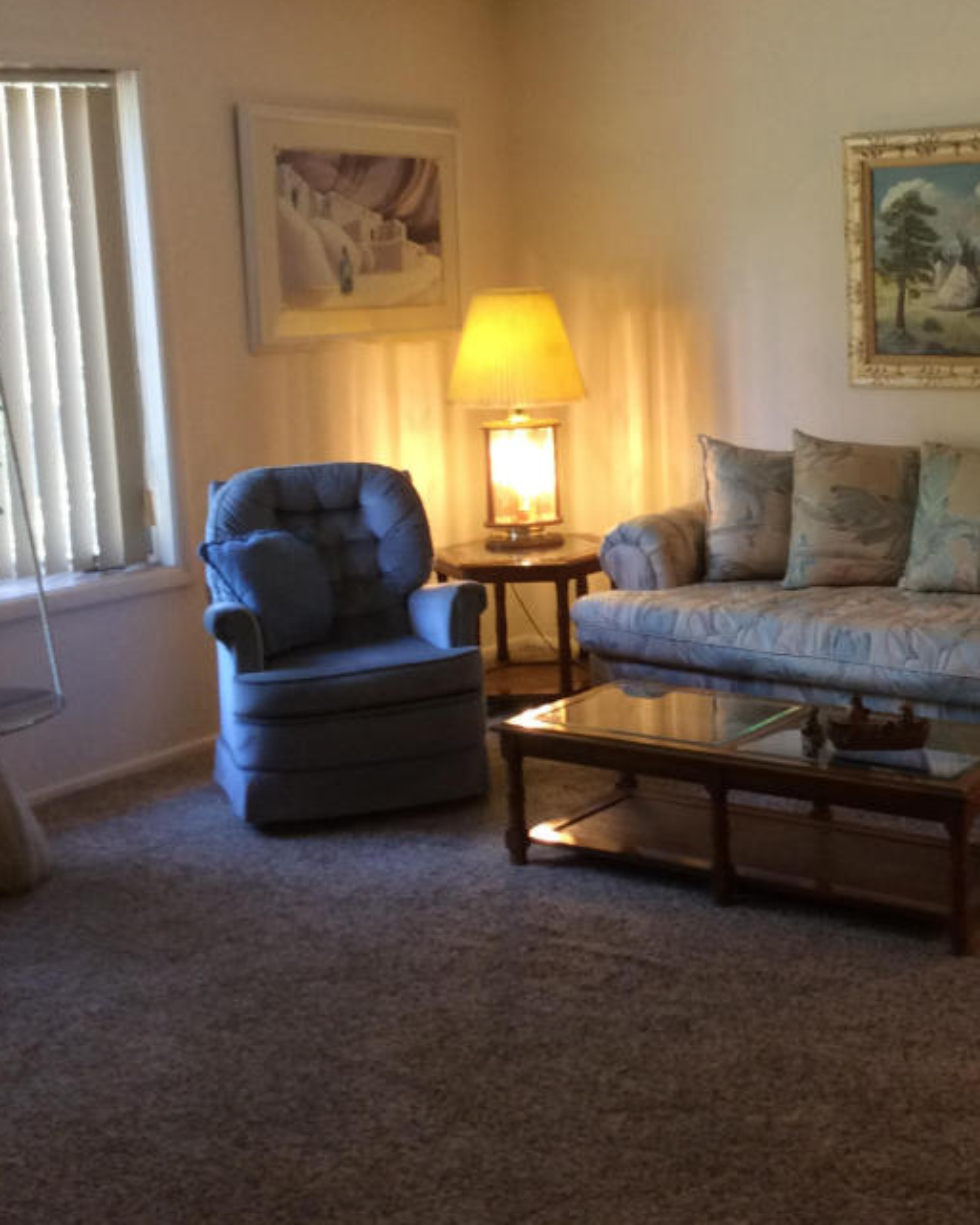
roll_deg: +2.0
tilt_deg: -7.0
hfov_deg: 29.7
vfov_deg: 37.2
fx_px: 1812
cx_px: 741
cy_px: 495
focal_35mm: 50
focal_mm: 3.3
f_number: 2.4
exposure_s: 1/24
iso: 80
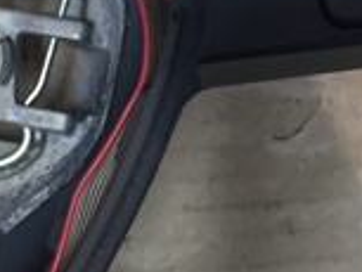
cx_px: 239
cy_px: -31
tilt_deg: -69.3
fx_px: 1266
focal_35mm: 121
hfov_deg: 16.2
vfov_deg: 12.1
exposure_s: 1/33
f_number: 2.2
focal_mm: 4.15
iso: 100
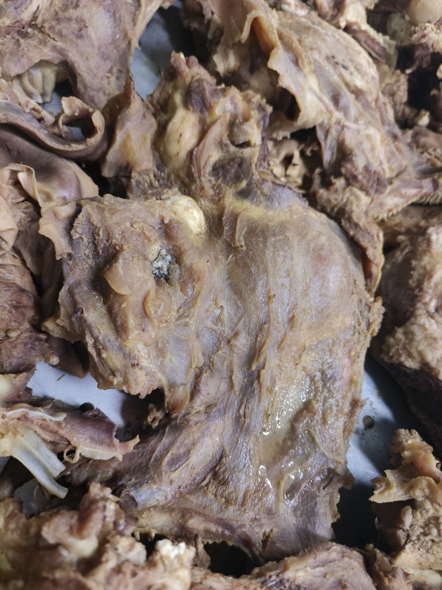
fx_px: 392
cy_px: 295
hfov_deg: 58.9
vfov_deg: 73.9
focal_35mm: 23
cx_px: 221
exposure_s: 1/33.3
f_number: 1.75
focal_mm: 5.5
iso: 1675
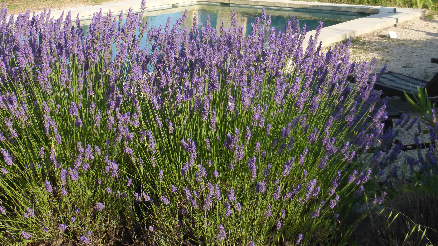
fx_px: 778
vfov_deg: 17.7
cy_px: 21
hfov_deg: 31.4
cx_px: 207
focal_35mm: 67
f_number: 3.9
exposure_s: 1/500
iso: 100
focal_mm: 6.9
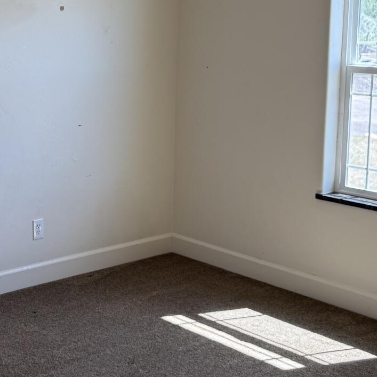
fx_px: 739
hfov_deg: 26.8
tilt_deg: -6.6
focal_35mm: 60
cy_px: 112
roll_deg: -0.1
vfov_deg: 28.3
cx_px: -14
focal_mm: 6.76
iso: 100
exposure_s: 1/157
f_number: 1.78
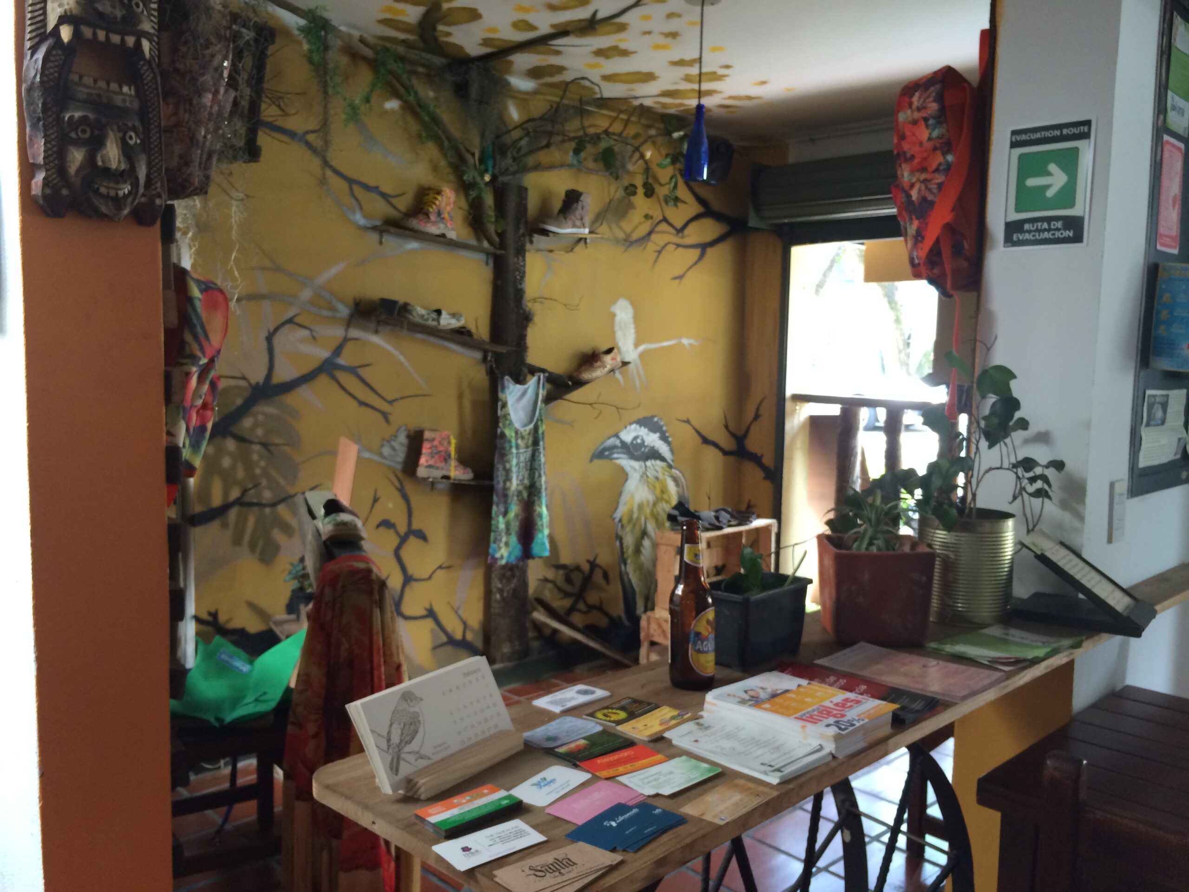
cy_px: 446
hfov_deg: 61.7
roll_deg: -1.0
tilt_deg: -5.7
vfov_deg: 48.2
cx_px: 594
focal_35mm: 29
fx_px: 996
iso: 100
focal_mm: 4.15
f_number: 2.2
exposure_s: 1/30
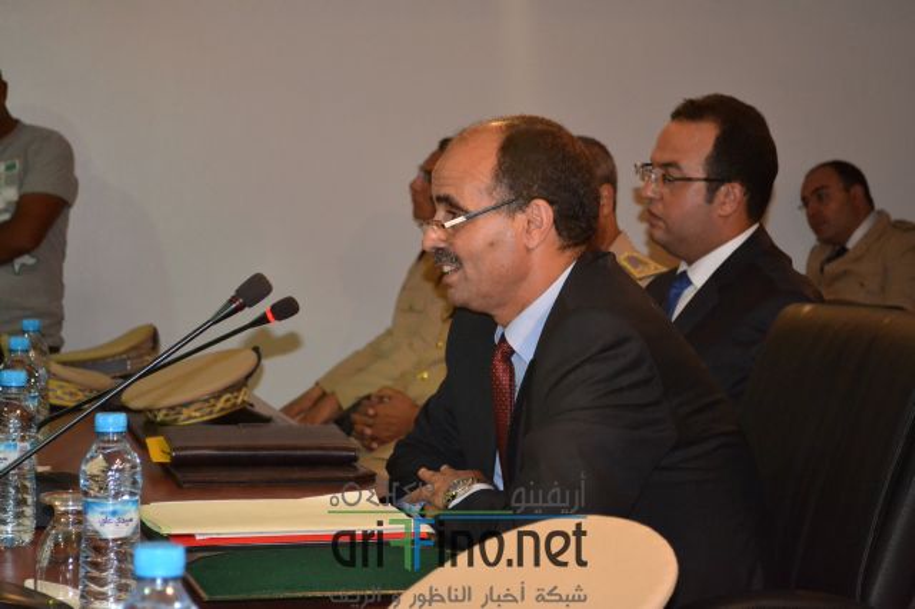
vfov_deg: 16.5
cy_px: 304
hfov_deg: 24.6
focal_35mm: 82
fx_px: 2096
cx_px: 458
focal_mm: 55
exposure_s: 1/60
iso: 3200
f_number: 5.6
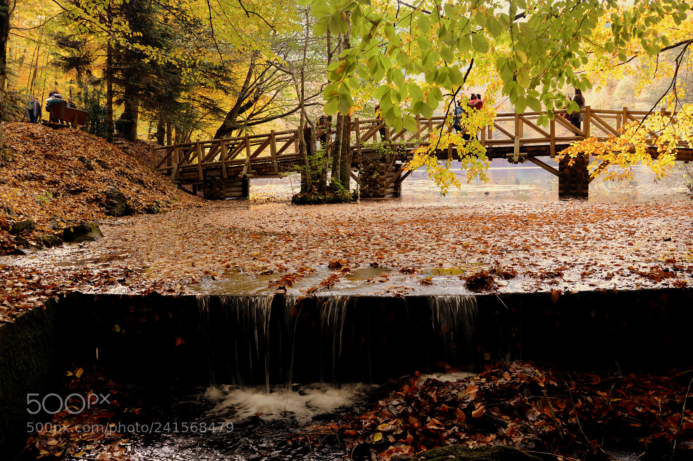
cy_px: 224
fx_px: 539
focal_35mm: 28
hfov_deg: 65.5
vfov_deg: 46.3
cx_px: 358
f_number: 4.5
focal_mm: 18
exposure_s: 1/25
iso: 100
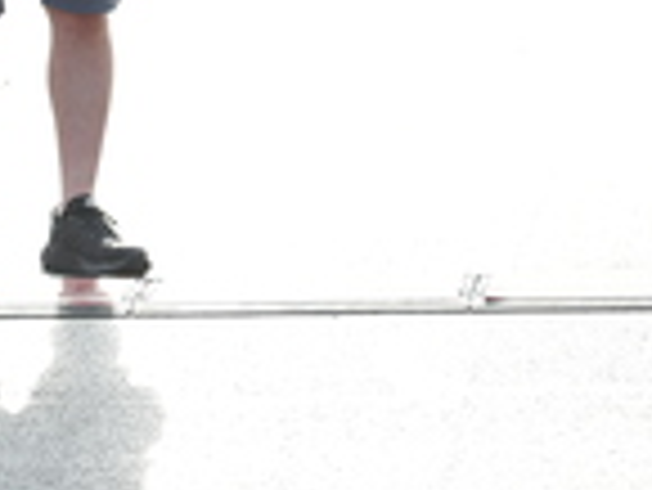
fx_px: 5146
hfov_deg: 7.1
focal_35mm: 273
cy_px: -308
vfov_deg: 5.4
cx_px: 958
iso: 640
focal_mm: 75
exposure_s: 1/1600
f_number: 4
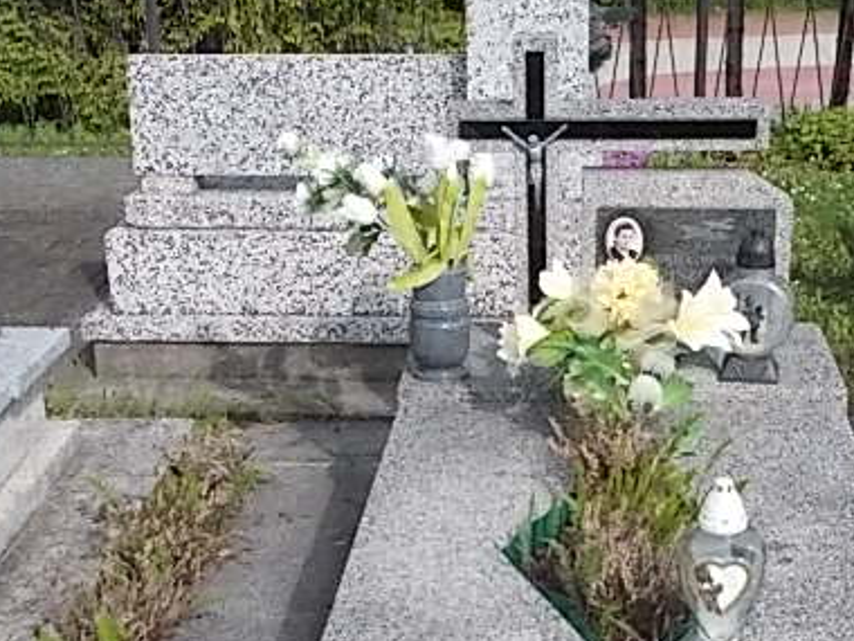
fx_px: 1579
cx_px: 512
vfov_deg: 22.7
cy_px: 475
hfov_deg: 30.2
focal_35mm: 64
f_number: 6.2
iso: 80
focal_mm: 5.3
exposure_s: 1/160
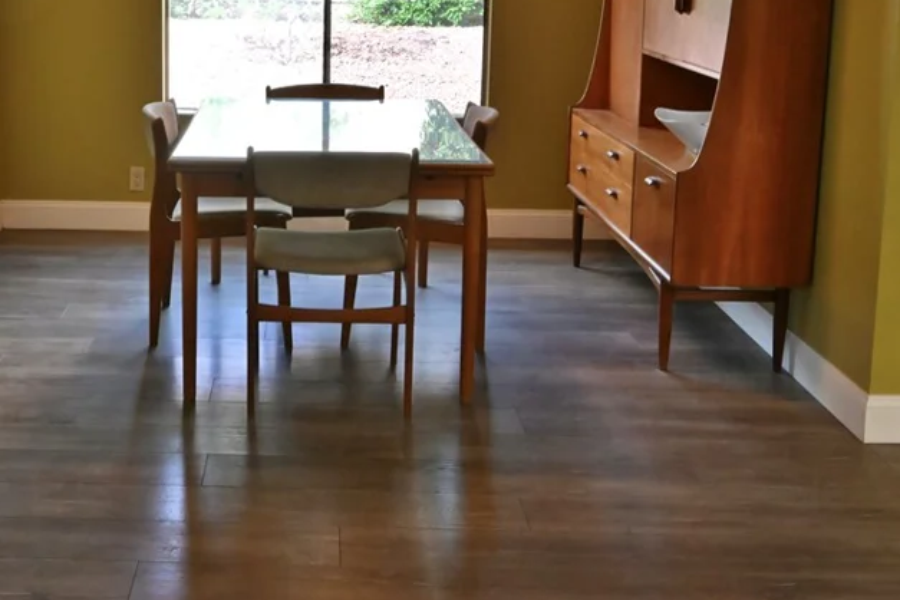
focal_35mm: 49
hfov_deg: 39.5
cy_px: 114
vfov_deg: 27.0
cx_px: 253
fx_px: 1225
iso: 12800
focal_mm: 30
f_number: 22
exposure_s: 1/60
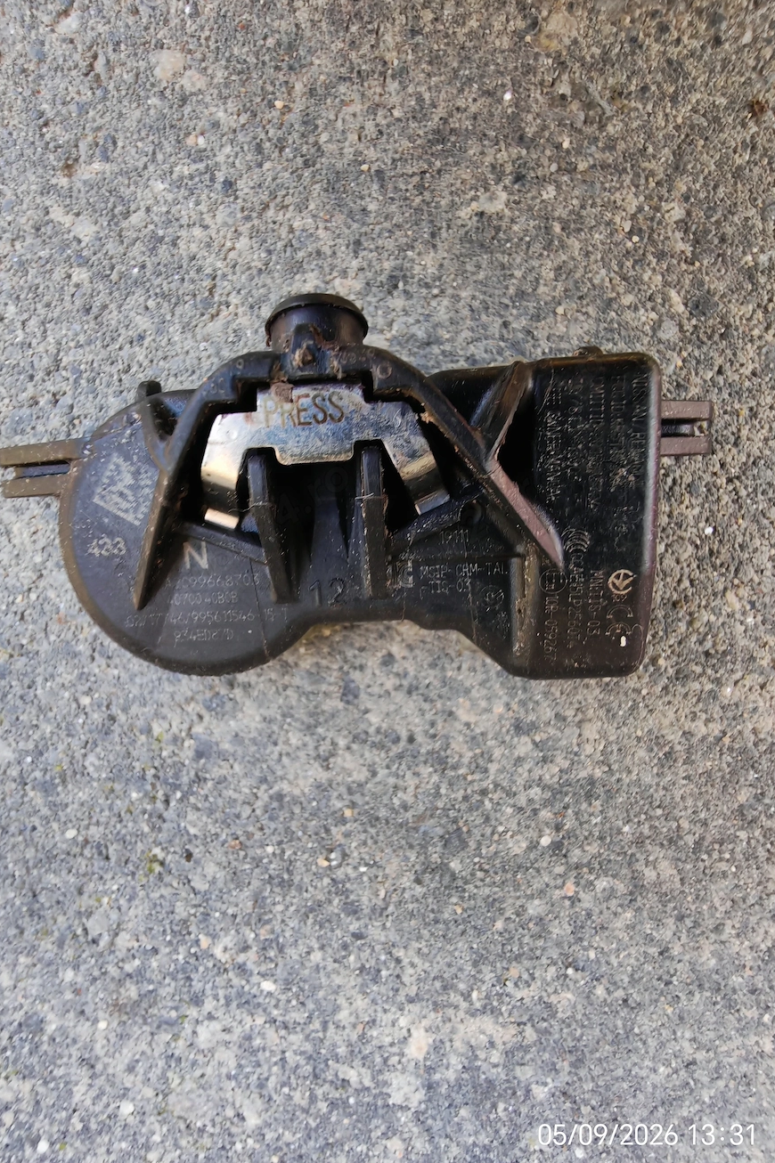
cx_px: 357
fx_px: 549
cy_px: 585
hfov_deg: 70.3
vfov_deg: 93.3
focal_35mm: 17
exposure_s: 1/50
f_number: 2.2
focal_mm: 1.96
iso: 100
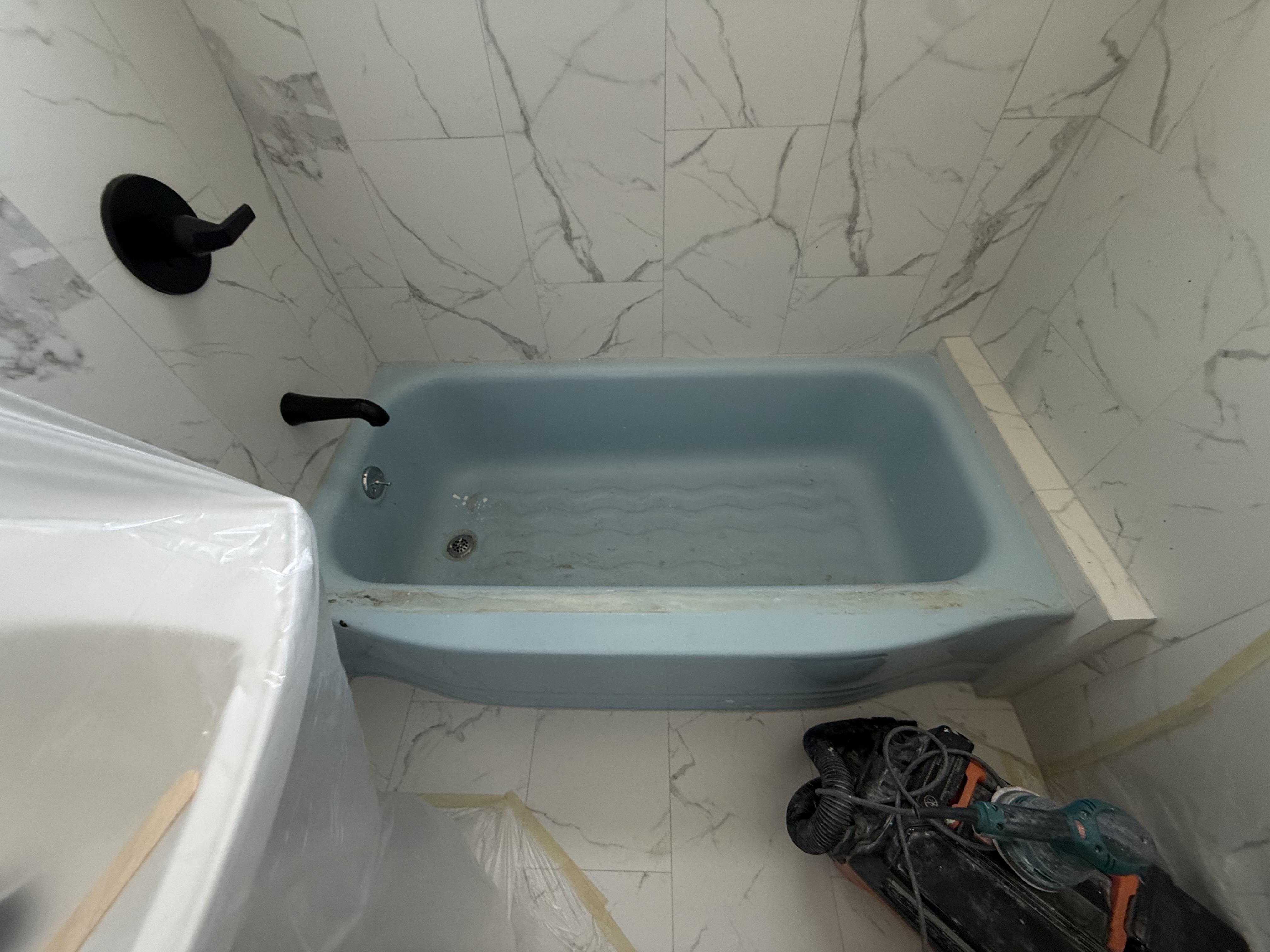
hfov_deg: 102.1
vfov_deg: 85.7
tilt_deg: -53.6
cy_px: 476
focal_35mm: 14
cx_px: 635
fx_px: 514
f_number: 2.2
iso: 200
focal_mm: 2.22
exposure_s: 1/99
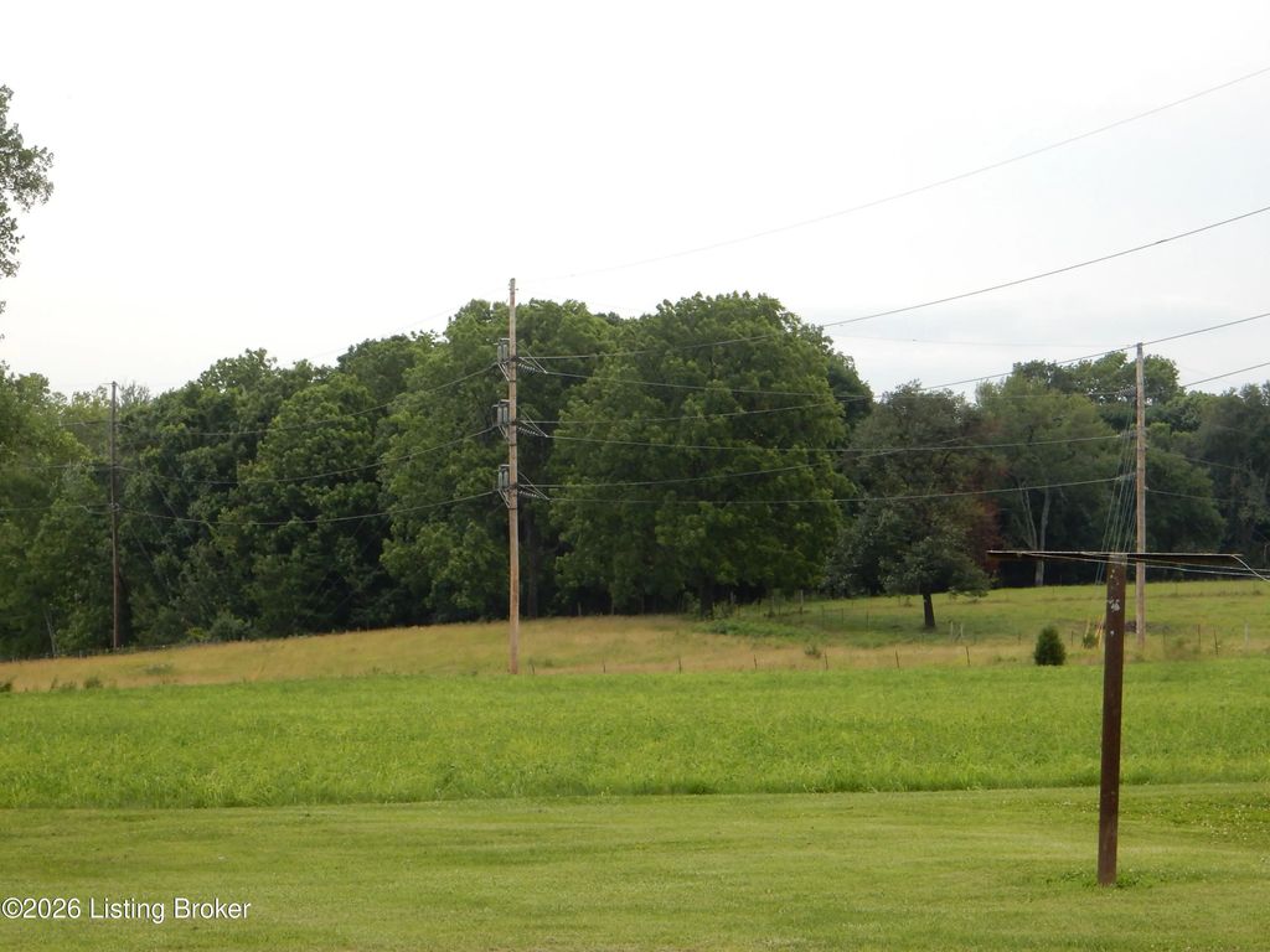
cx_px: 635
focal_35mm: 117
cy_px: 476
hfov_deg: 16.8
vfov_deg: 12.7
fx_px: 4293
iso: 180
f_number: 5.6
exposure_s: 1/60
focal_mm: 20.9
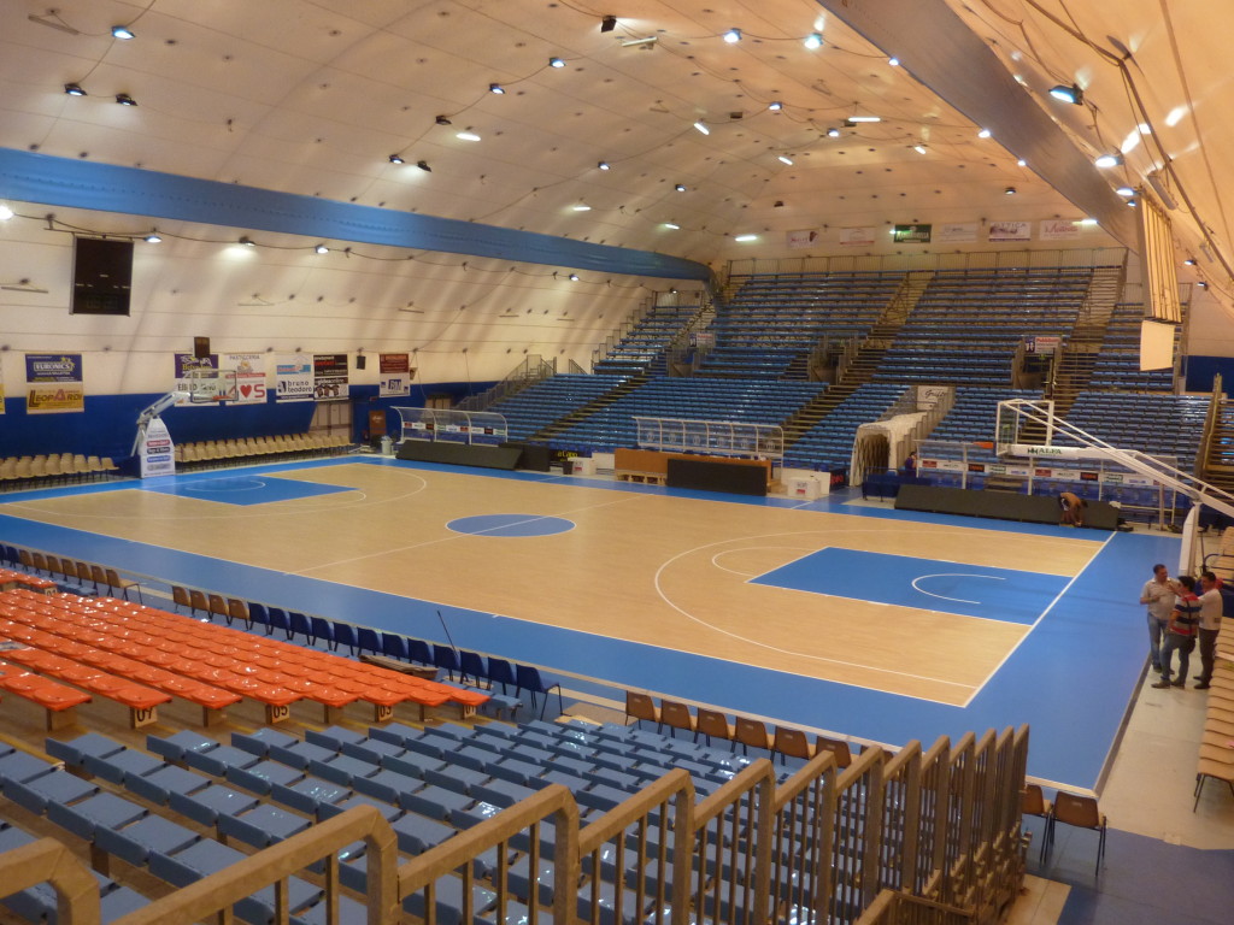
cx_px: 617
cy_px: 462
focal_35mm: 29
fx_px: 1034
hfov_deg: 61.7
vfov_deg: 48.2
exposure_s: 1/30
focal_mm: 4.7
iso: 200
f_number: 3.4
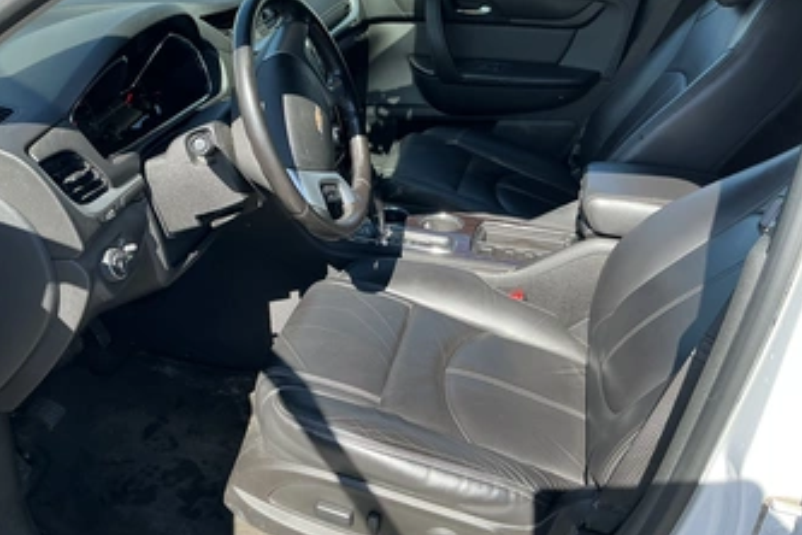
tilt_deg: -27.1
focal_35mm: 35
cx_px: 340
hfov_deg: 54.2
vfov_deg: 37.8
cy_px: 236
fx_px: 780
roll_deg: -4.7
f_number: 1.8
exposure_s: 1/322
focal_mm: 3
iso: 25
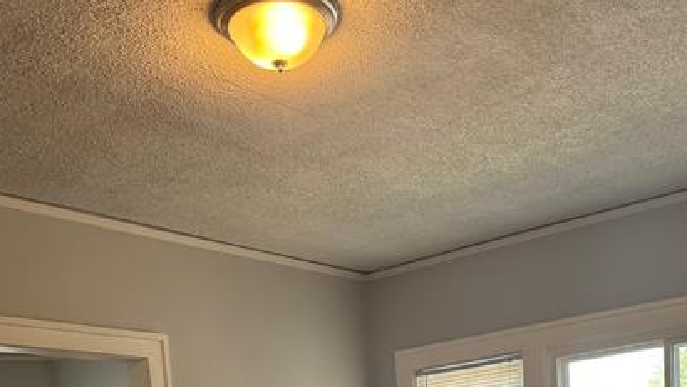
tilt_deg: -8.1
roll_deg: +3.7
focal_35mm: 49
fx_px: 893
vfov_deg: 20.3
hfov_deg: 42.0
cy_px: 613
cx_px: 384
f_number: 1.78
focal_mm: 6.76
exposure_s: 1/120
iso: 125
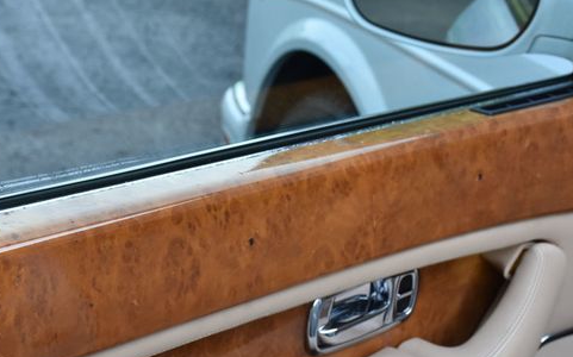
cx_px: 287
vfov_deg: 14.2
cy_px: 207
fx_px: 1431
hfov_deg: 22.6
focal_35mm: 92
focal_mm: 45
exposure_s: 1/500
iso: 640
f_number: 8
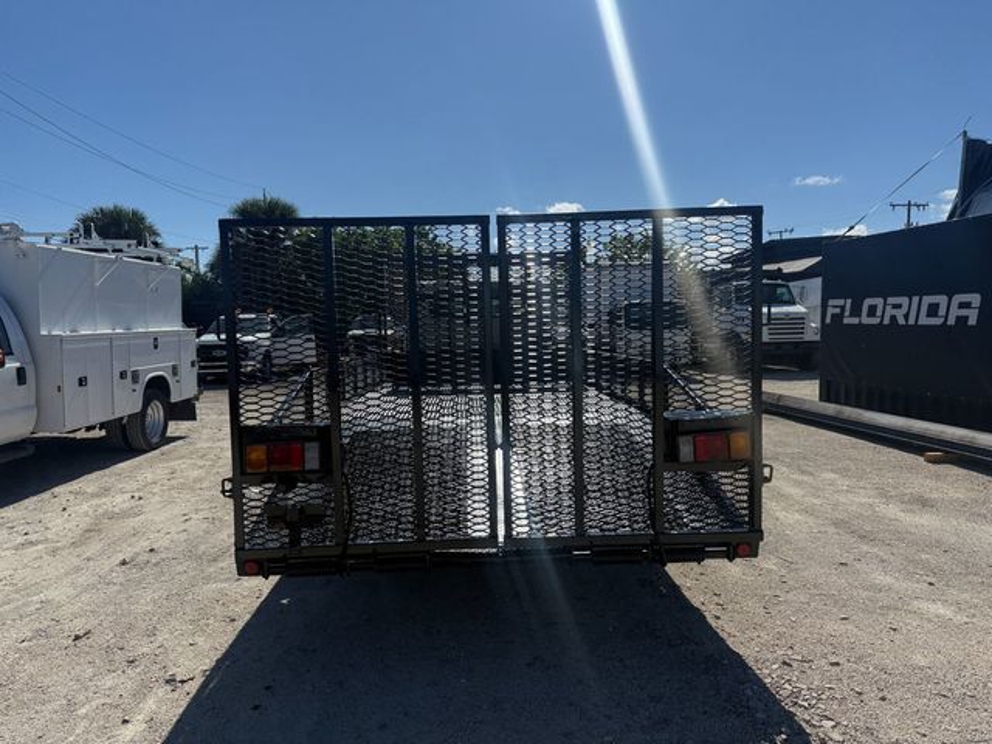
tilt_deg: -4.5
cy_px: 372
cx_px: 496
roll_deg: +1.6
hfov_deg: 71.6
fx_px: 688
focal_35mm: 24
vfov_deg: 56.8
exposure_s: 1/10309
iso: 100
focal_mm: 6.76
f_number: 1.78
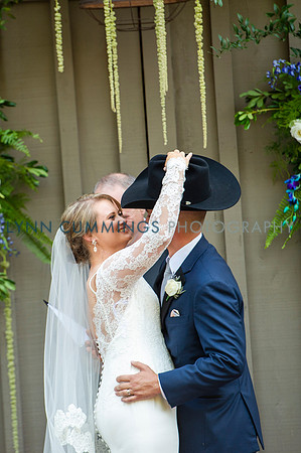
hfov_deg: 4.6
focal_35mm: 300
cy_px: 226
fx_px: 3775
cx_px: 96
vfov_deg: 6.9
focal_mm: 200
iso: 400
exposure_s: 1/250
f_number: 3.5
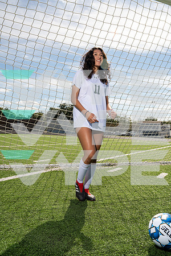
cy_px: 128
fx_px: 235
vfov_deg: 57.2
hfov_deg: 40.0
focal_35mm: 33
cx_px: 86
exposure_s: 1/250
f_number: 8
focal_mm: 33
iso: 100
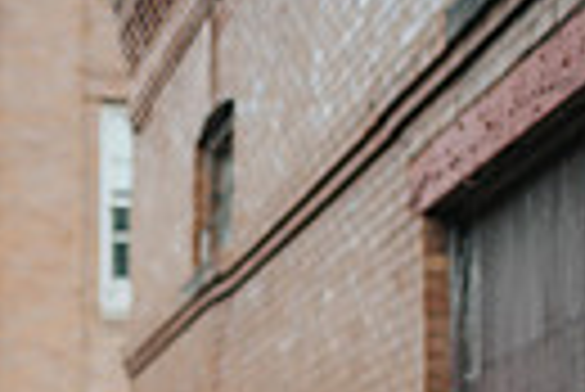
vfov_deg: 8.4
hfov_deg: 12.2
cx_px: -281
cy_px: 576
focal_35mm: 161
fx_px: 2619
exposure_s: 1/640
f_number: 1.8
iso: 160
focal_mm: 35
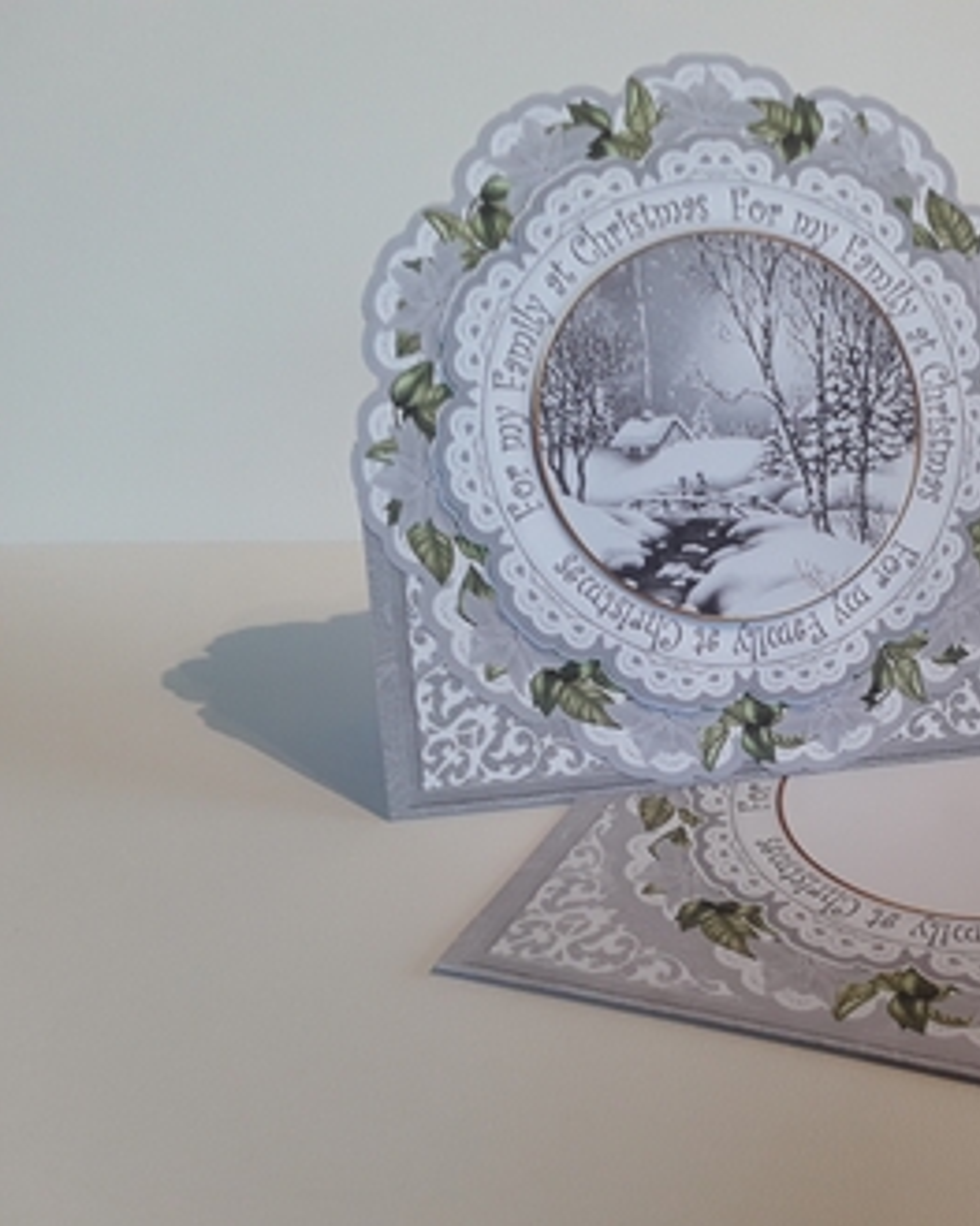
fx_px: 1306
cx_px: 835
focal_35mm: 36
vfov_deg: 50.3
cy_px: 624
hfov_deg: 38.9
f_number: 1.9
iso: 50
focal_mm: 2.91
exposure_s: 1/30
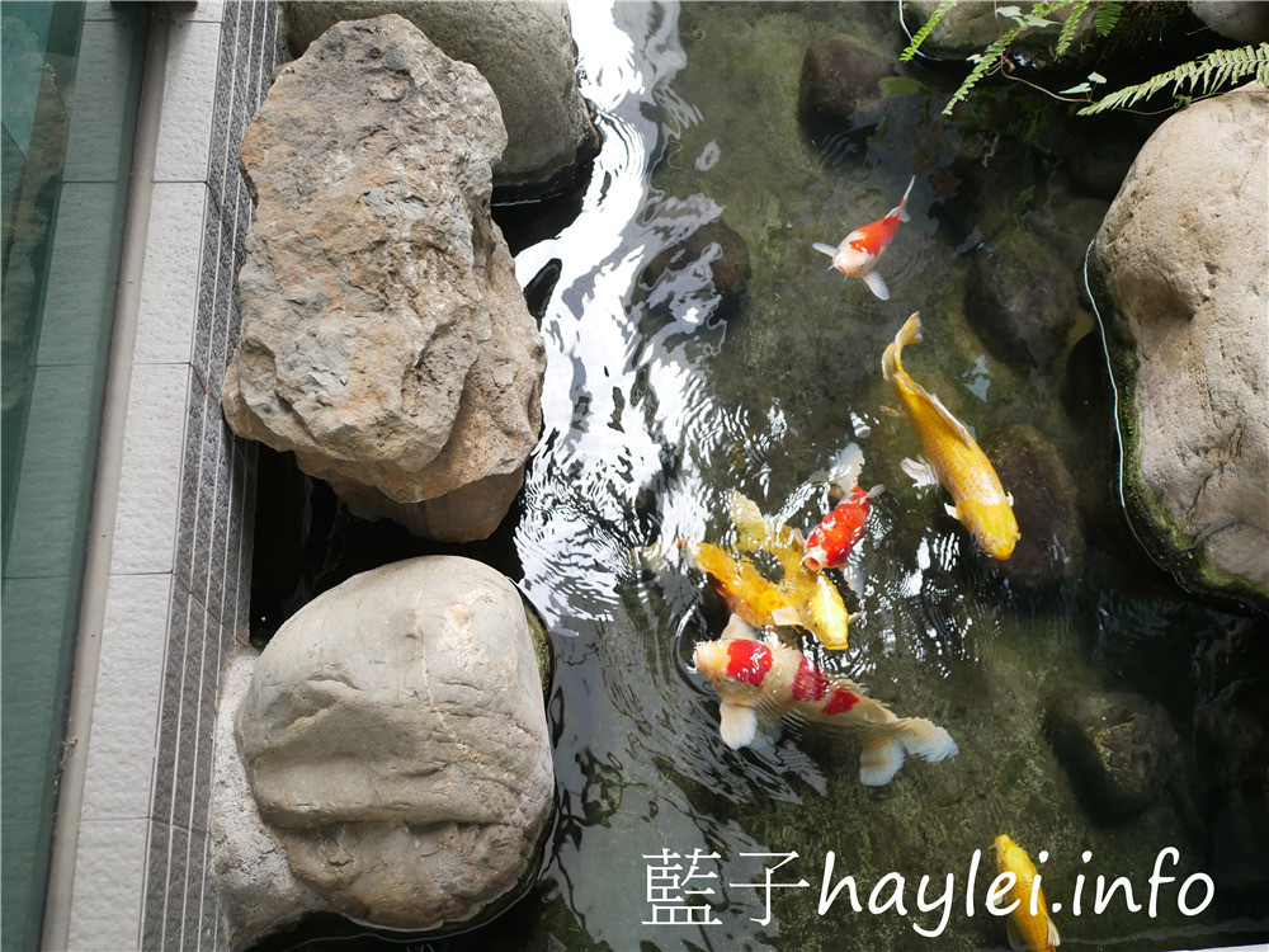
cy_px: 476
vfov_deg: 46.8
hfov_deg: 60.0
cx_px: 634
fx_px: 1100
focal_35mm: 30
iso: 200
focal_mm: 15
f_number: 2
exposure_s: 1/160
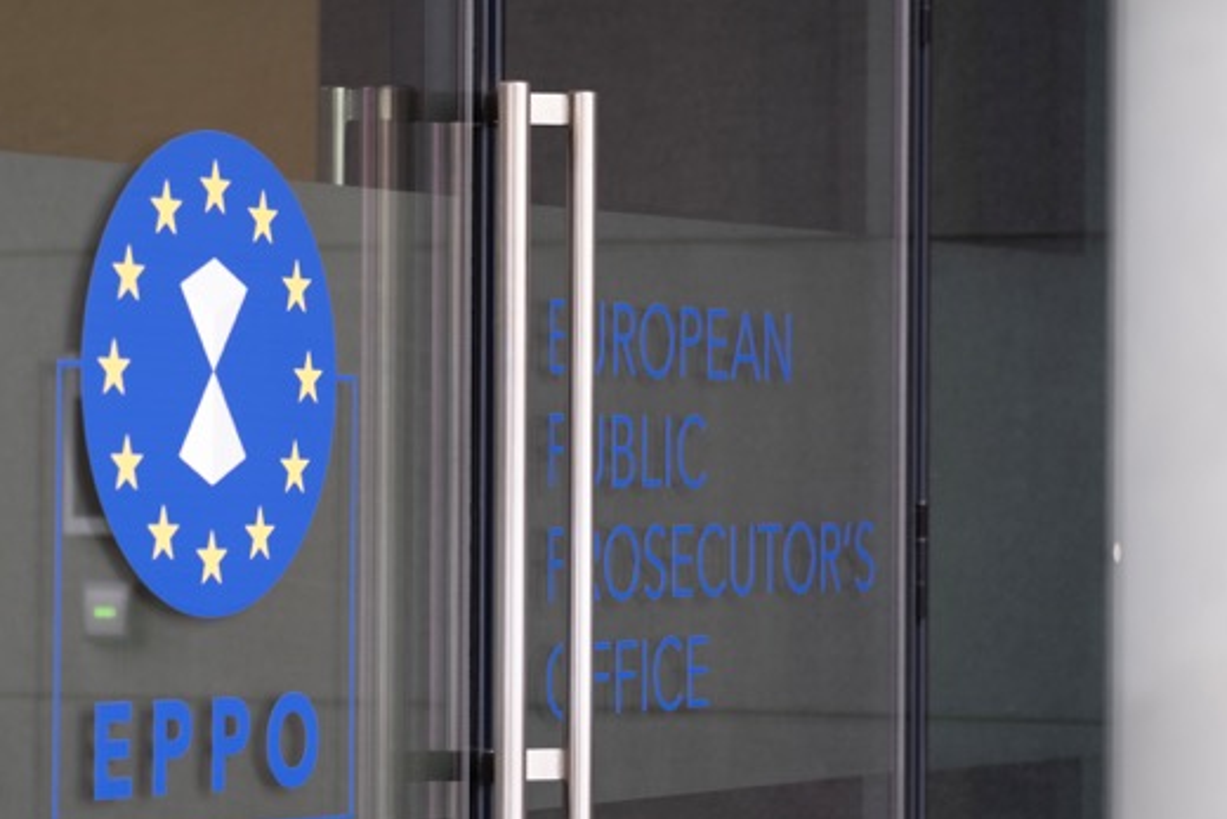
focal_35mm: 166
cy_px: 440
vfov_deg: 8.3
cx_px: 510
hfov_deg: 12.4
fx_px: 5659
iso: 400
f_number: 2
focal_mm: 90
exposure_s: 1/125
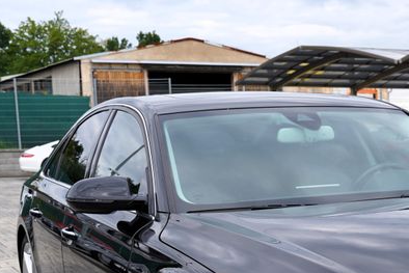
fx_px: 886
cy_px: 305
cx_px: 392
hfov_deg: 25.0
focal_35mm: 78
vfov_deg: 16.9
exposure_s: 1/160
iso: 100
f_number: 6.3
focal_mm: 30
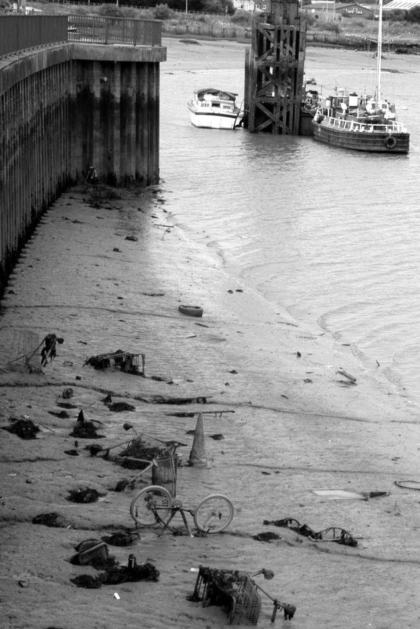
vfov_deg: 35.0
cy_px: 314
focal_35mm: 57
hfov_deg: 23.8
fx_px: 997
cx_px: 210
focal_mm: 38
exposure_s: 1/100
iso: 200
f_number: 11
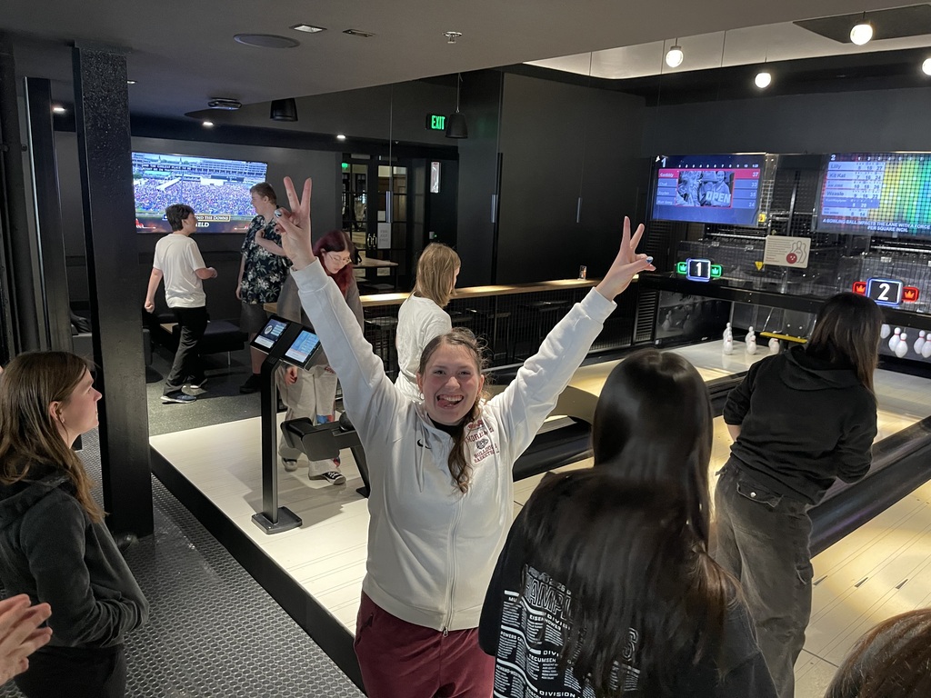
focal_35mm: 25
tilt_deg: -13.8
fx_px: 672
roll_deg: -2.7
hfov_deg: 69.4
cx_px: 466
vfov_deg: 54.9
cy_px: 349
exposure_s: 1/40
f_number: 1.6
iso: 500
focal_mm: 5.1
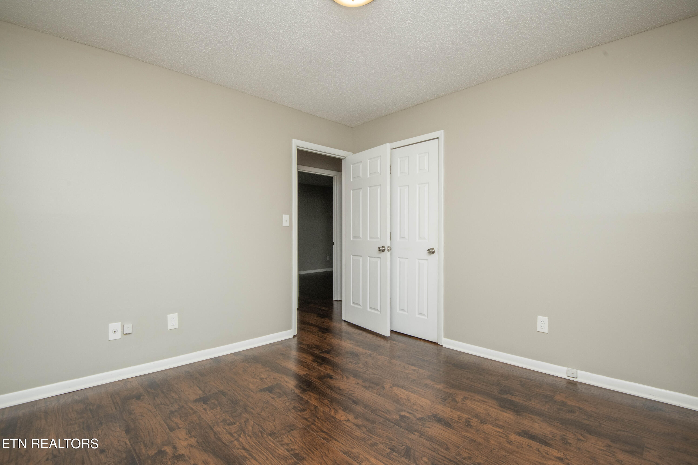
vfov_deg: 73.7
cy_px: 232
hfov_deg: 96.7
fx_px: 310
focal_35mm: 16
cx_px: 349
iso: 500
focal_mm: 16
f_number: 10
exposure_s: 1/250
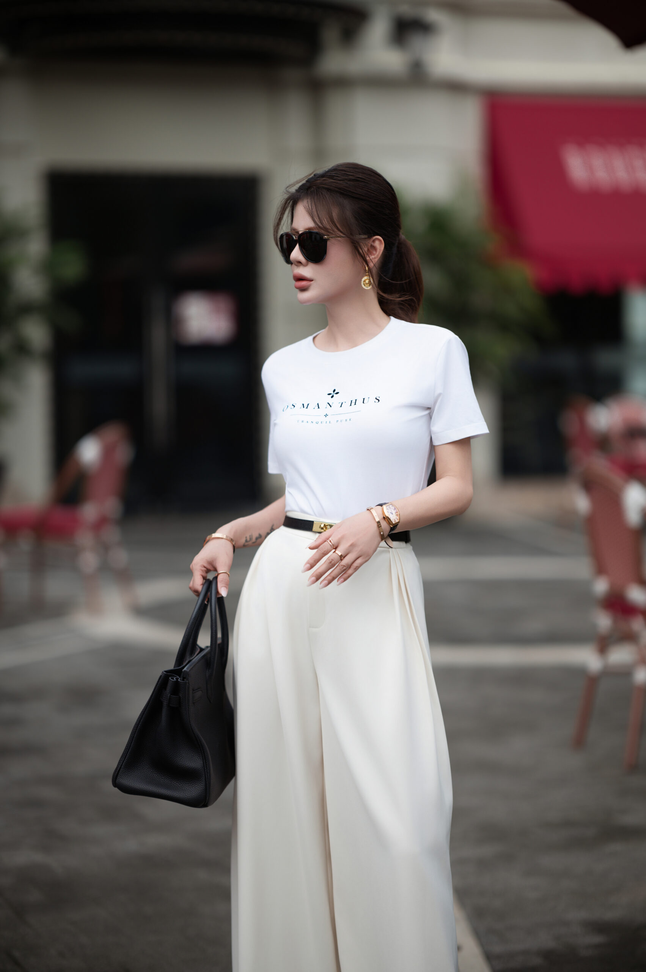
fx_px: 2291
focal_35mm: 85
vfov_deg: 23.9
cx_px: 323
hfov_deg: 16.0
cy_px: 486
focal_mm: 85
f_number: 1.6
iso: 100
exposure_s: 1/1250
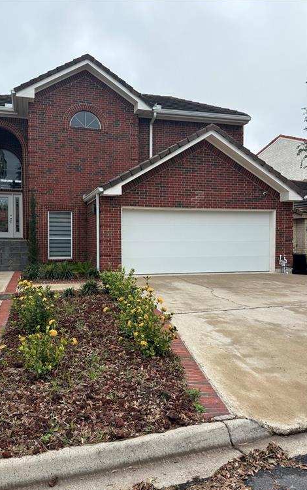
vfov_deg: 70.4
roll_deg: -0.9
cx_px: 123
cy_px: 249
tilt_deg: -0.8
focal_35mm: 26
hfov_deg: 47.4
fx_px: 348
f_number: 1.78
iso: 100
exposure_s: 1/4405
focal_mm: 6.76
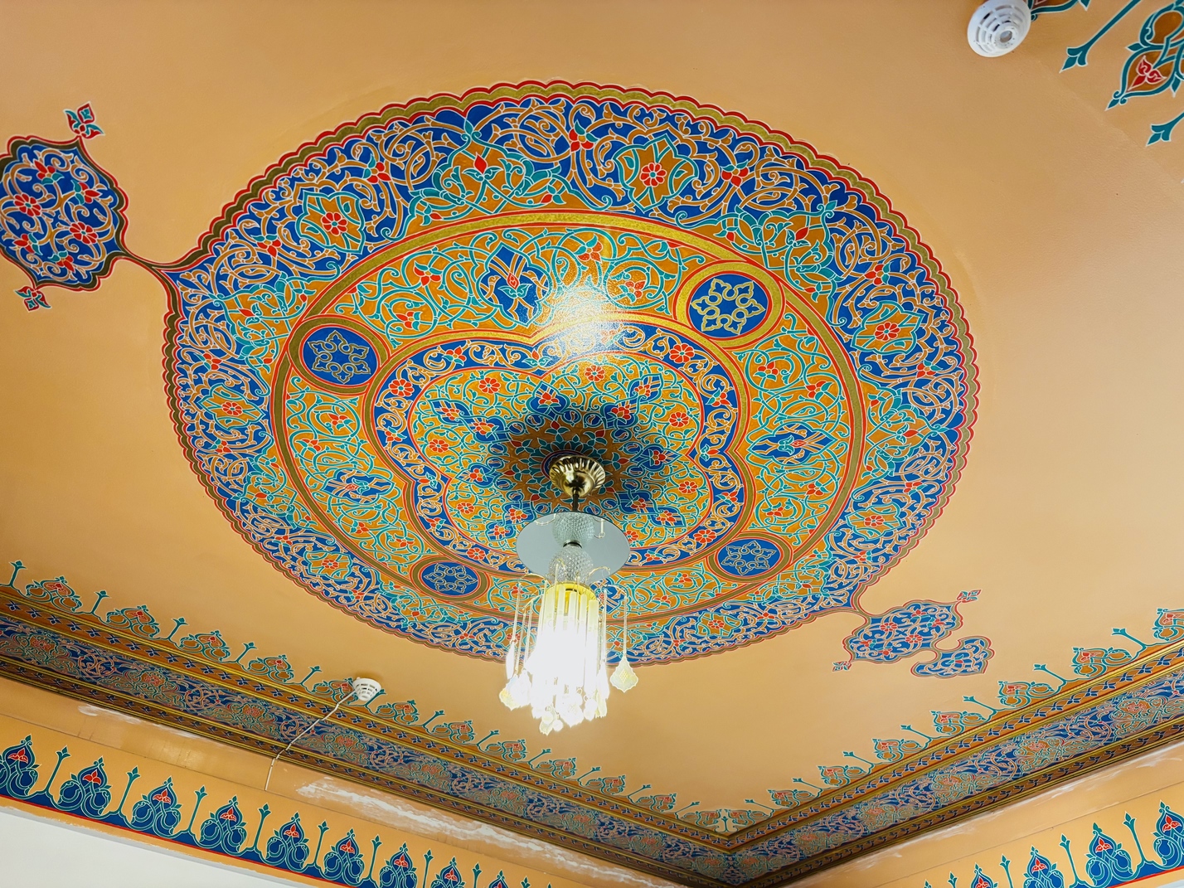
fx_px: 889
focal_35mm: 26
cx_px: 592
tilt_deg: +43.6
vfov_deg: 53.1
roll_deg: -3.0
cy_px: 444
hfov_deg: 67.3
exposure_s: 1/60
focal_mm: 5.96
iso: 500
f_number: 1.6
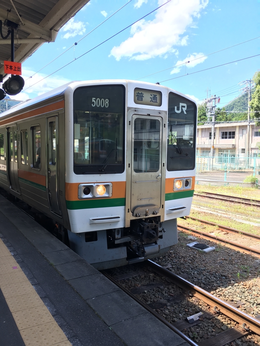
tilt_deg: -5.3
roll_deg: -0.8
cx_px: 130
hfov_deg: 48.2
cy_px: 173
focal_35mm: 29
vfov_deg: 61.7
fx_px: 290
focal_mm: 4.15
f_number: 2.2
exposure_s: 1/275
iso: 25
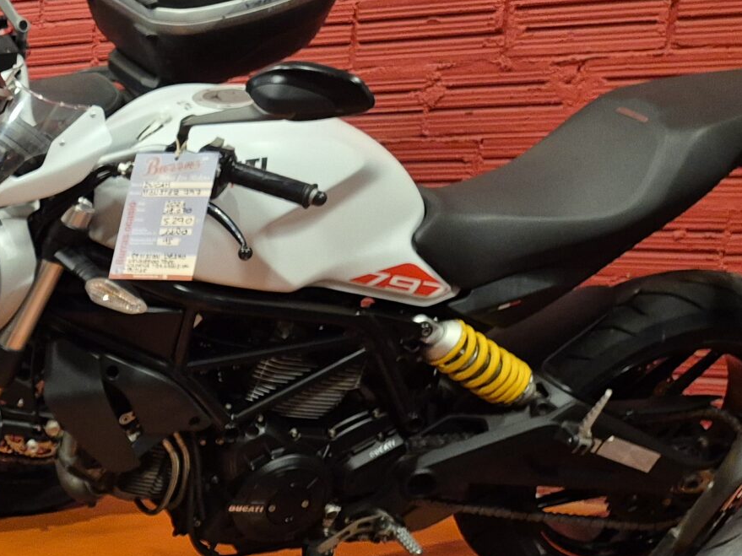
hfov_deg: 23.8
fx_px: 1436
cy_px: 647
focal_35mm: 67
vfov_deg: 20.6
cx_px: -333
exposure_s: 1/100
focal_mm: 5.4
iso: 500
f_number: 1.8
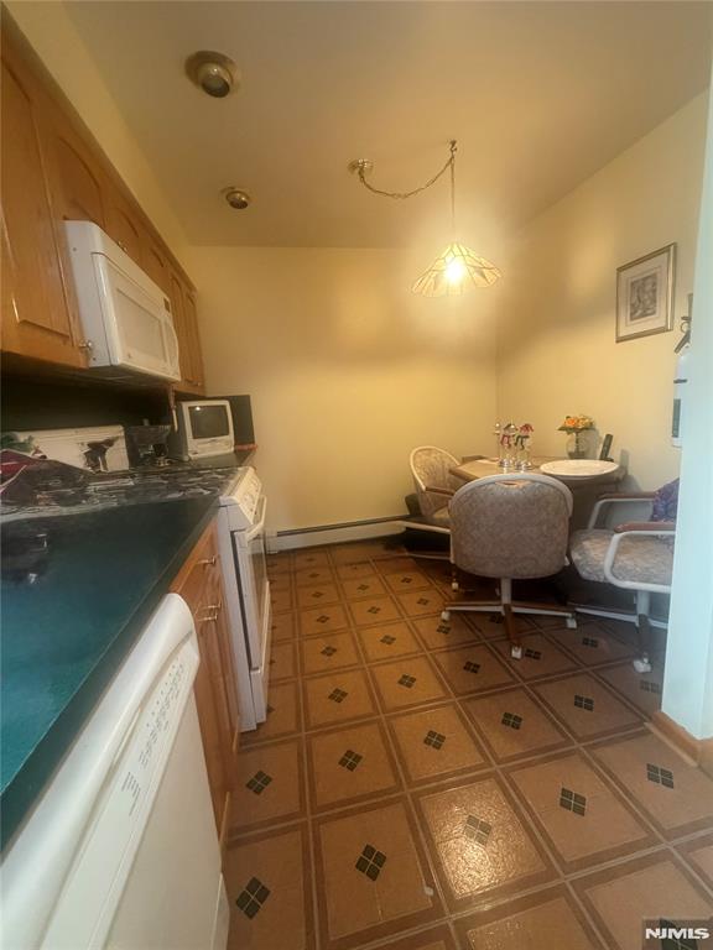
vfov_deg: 102.1
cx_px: 356
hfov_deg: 85.7
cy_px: 475
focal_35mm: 14
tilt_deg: -9.7
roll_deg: +3.2
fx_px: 384
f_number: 2.2
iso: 640
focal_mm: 2.22
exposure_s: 1/60
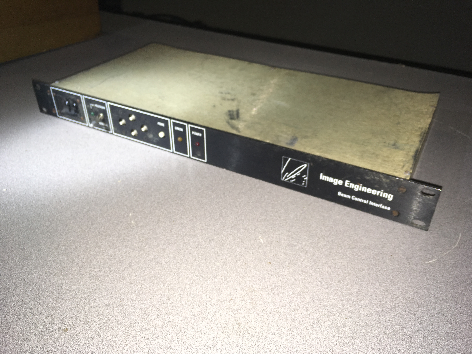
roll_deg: -1.4
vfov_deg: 48.2
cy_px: 177
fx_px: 395
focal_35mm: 29
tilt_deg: -33.1
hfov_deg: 61.7
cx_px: 236
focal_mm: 4.15
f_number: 2.2
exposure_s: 1/31
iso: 25
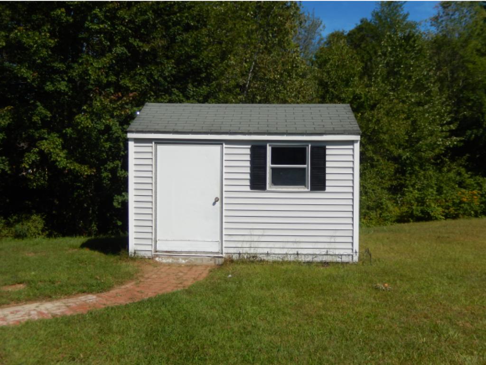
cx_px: 243
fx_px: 506
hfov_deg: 51.3
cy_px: 182
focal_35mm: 36
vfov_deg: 39.7
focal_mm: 6.5
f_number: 8
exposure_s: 1/500
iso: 125
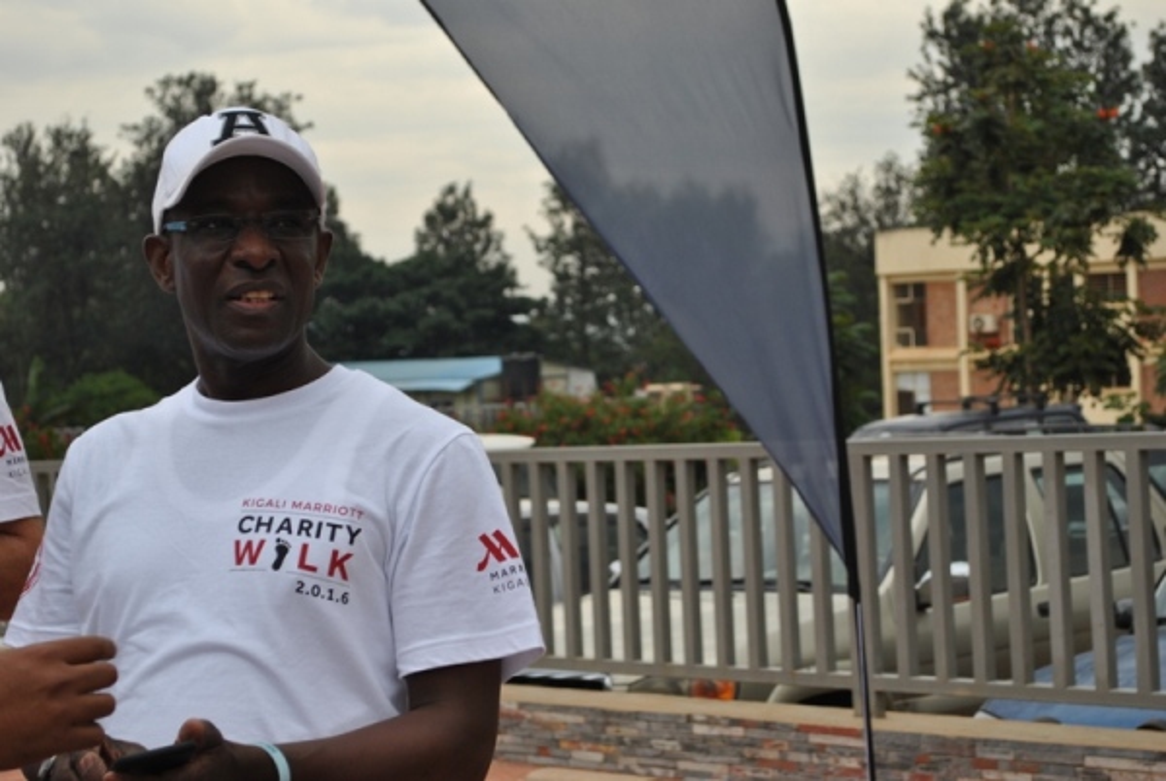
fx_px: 2676
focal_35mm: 82
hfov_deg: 24.6
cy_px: 390
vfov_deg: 16.6
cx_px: 583
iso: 100
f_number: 6.3
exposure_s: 1/160
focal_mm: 55
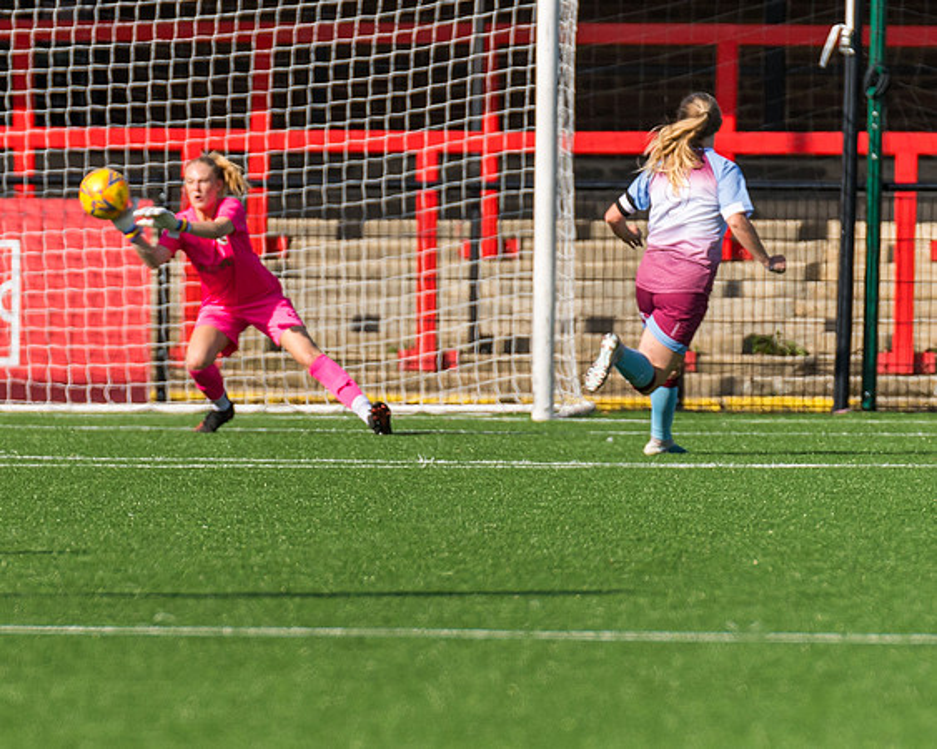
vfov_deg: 1.9
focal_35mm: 817
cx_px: 273
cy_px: 599
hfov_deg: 2.4
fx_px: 22654
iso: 400
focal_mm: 300
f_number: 4
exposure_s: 1/4000
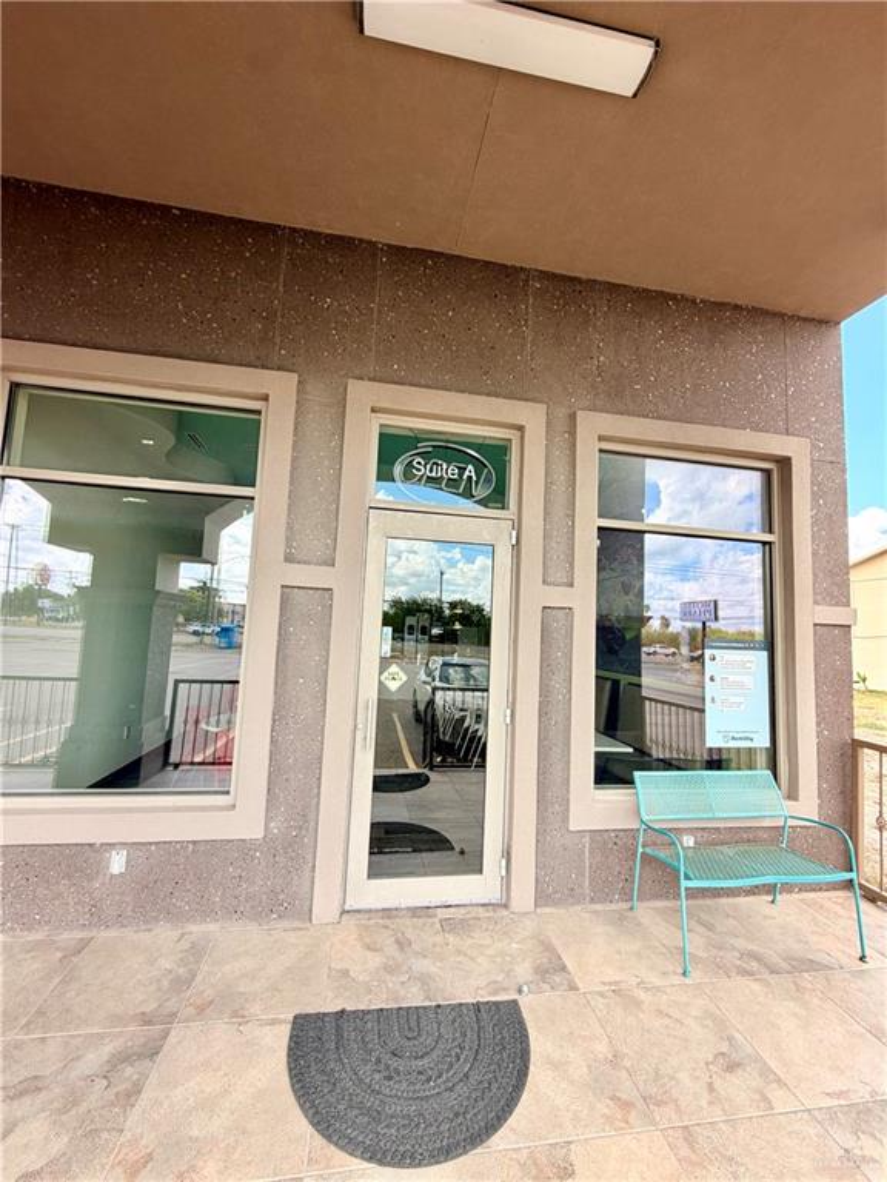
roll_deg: -2.8
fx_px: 478
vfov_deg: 102.1
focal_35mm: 14
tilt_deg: +4.3
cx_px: 444
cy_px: 591
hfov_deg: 85.7
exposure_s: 1/241
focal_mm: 2.22
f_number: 2.2
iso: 40
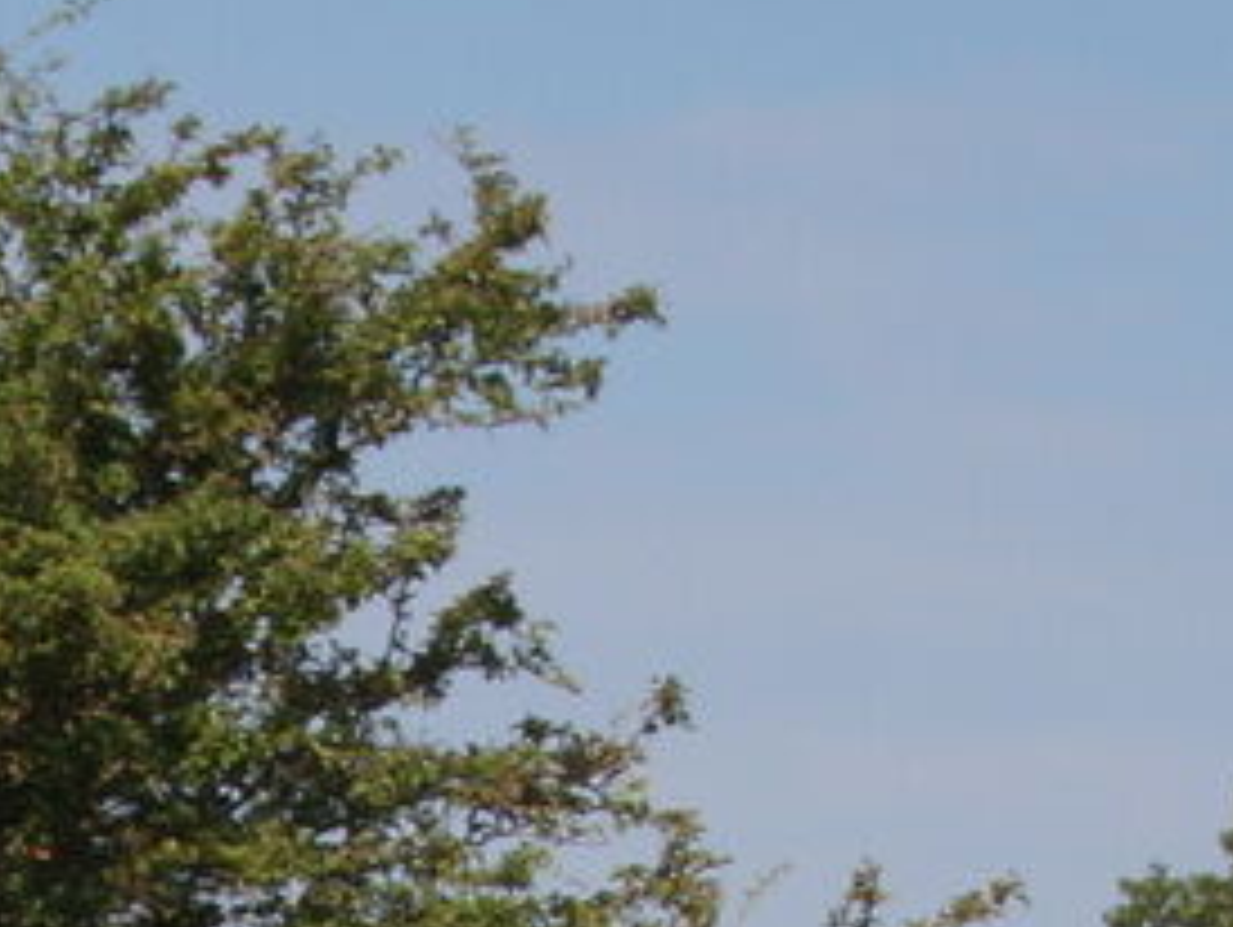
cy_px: 2336
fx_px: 12598
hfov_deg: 5.6
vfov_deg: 4.1
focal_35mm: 353
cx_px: -405
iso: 100
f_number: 9
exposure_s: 1/320
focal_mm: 35
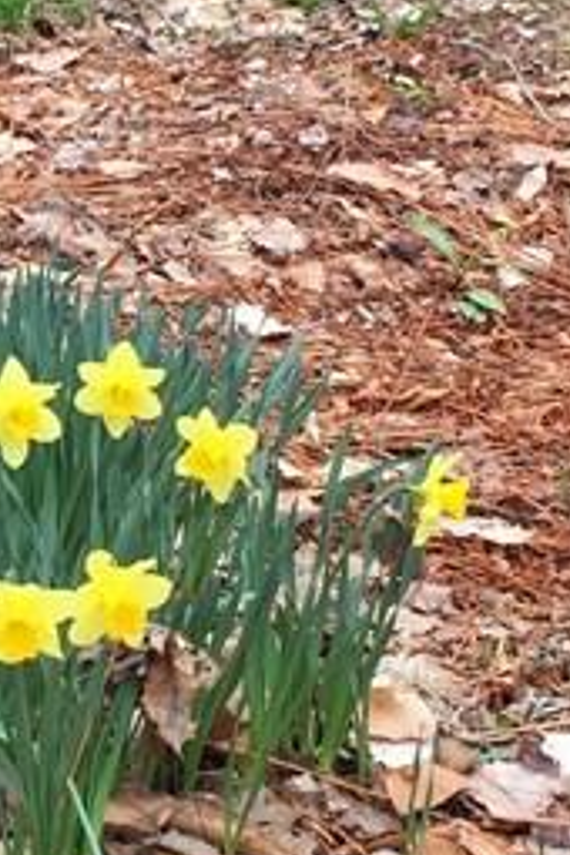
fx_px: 2874
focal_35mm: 121
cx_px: -111
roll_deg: -2.4
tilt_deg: -19.2
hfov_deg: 11.1
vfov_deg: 16.9
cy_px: 416
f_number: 2.2
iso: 32
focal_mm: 4.15
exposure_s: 1/264
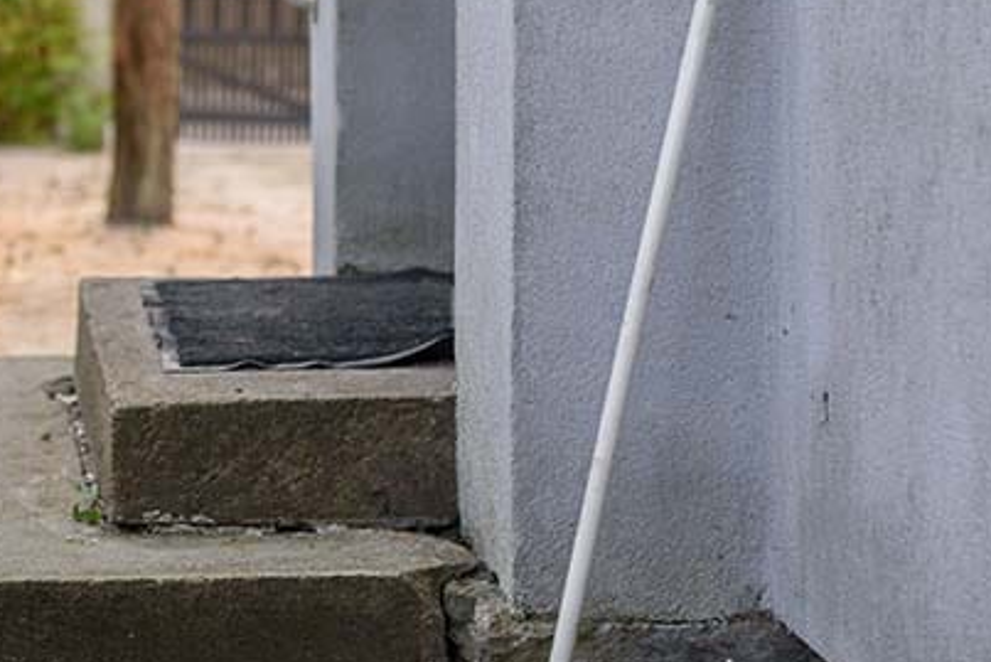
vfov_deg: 11.0
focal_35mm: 124
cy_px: 199
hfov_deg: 16.0
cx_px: -125
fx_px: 3414
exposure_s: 1/100
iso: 50
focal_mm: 50
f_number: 2.8
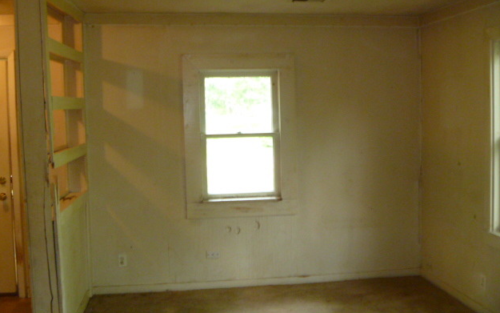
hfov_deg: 51.5
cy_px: 136
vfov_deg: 33.6
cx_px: 252
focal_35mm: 38
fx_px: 518
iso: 320
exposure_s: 1/30
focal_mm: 6.3
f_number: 3.5
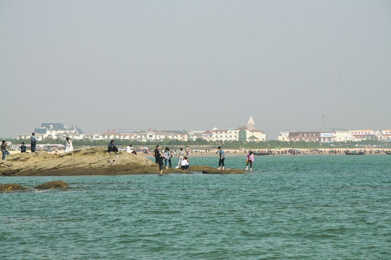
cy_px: 130
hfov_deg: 13.1
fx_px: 1708
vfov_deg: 8.7
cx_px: 196
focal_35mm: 158
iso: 200
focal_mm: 105
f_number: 13
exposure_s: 1/500
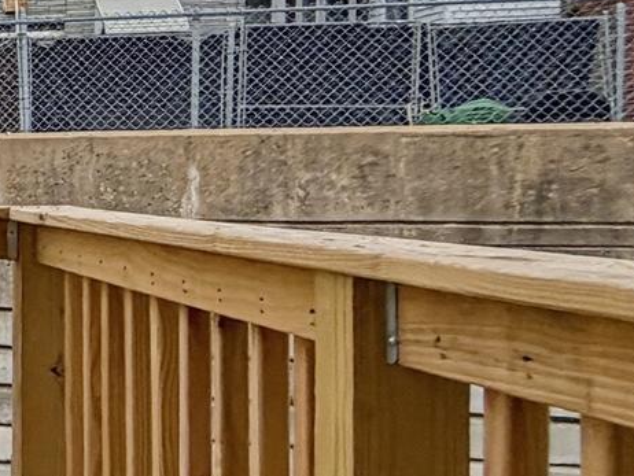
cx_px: -751
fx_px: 1136
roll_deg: +1.2
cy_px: 156
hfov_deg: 17.2
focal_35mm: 62
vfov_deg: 23.6
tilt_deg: +1.7
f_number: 2.2
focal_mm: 2.2
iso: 50
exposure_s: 1/344
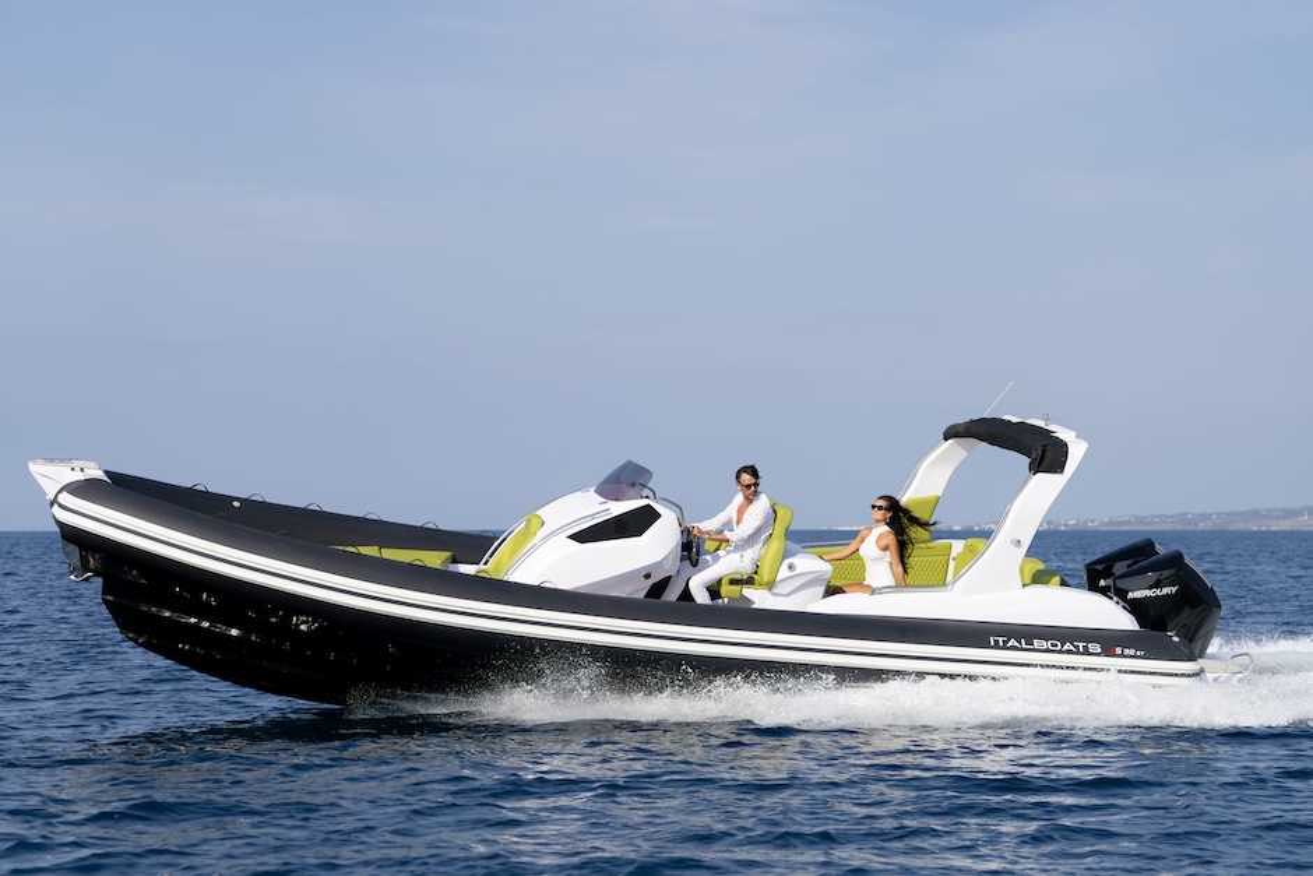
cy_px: 438
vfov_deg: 16.9
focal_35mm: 81
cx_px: 656
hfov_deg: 25.1
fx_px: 2955
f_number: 4
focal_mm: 81
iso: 100
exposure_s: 1/1600
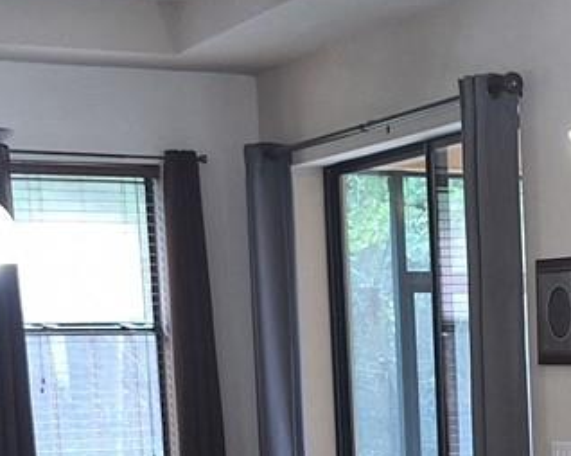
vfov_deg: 13.1
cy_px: 623
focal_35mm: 113
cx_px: 661
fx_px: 1908
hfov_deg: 16.4
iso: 125
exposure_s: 1/40
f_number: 1.8
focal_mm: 5.54
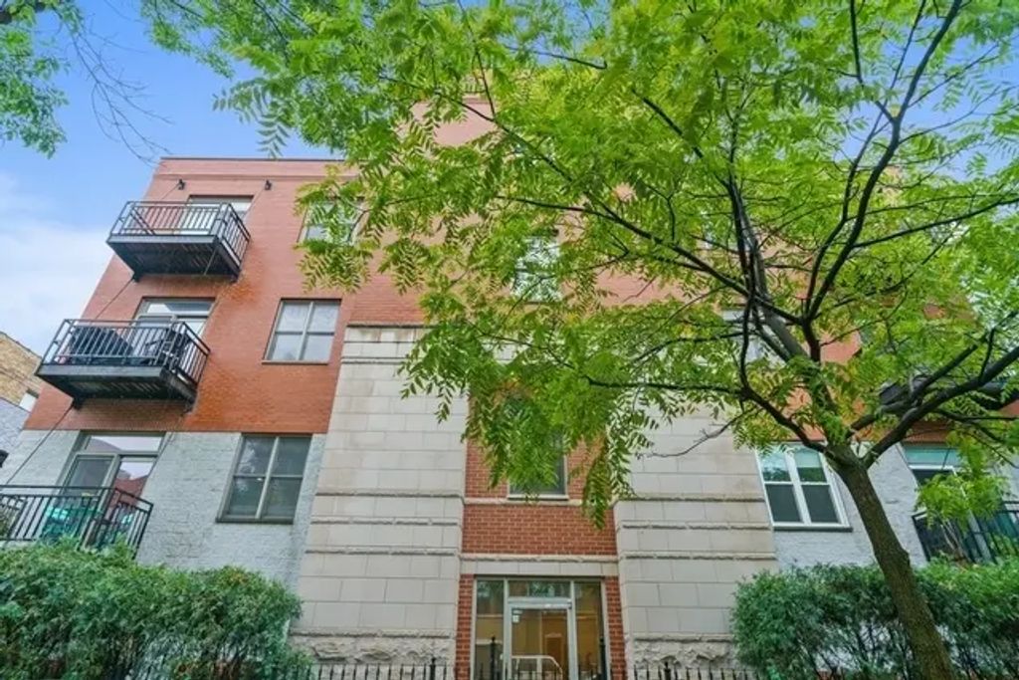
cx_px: 510
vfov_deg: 67.4
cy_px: 340
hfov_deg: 90.0
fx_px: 510
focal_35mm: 18
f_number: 8
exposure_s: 1/50
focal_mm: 18
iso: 320
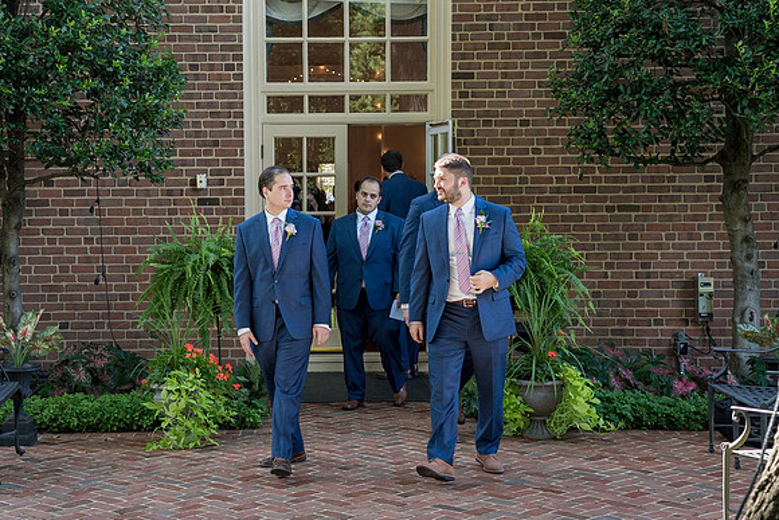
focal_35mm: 69
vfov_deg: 19.7
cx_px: 314
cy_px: 236
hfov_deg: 29.1
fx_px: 1500
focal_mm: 54
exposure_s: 1/200
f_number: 4
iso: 200
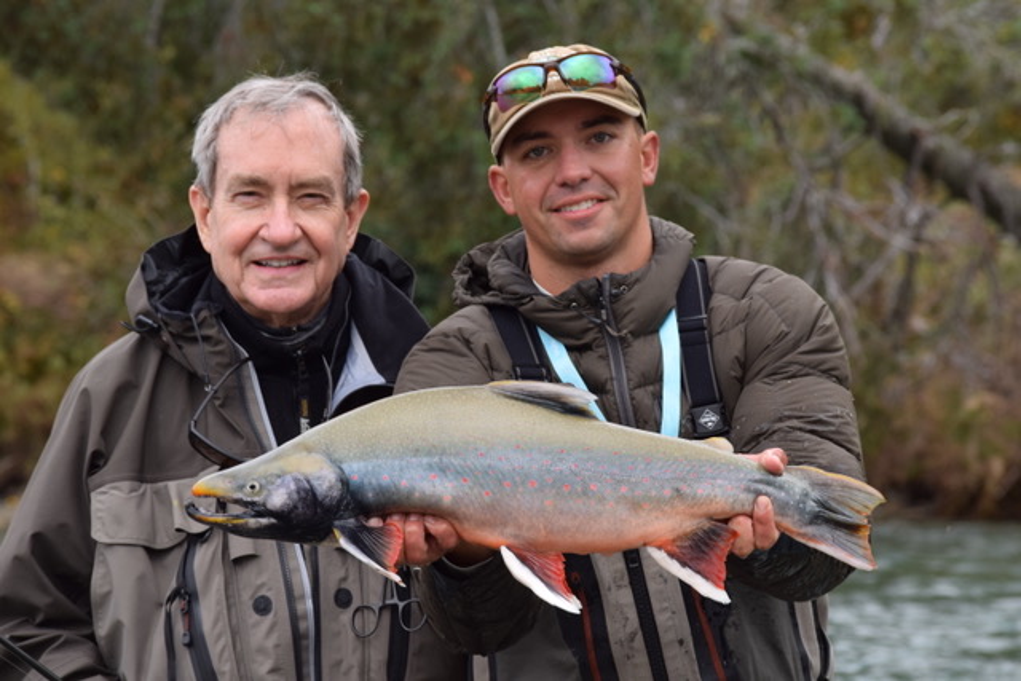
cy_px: 340
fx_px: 4936
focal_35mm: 174
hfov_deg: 11.8
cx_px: 510
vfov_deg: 7.9
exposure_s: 1/80
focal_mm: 116
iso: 200
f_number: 9
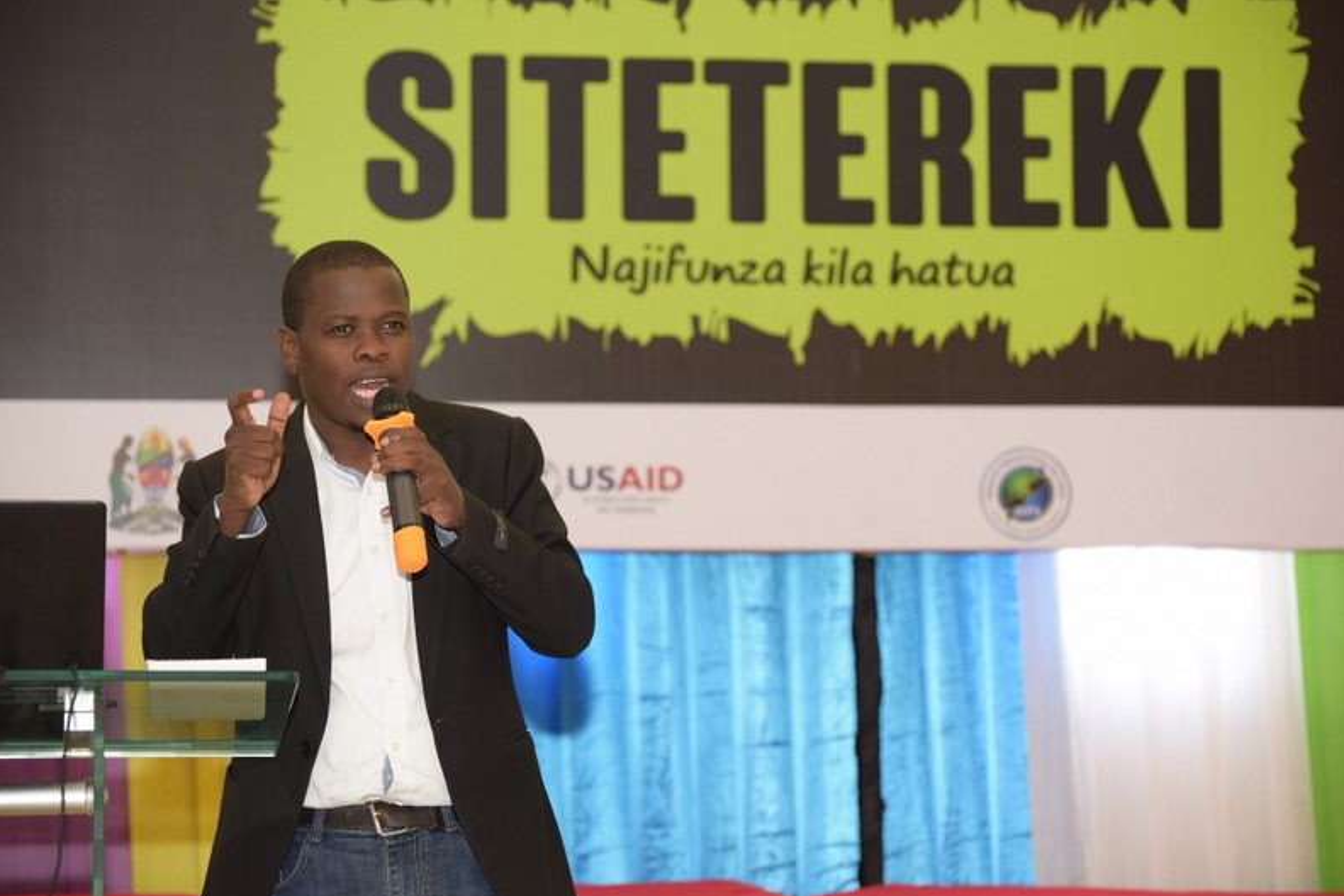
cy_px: 451
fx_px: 3696
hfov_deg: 20.6
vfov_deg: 13.8
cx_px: 674
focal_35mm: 99
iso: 800
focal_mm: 98
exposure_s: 1/60
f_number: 5
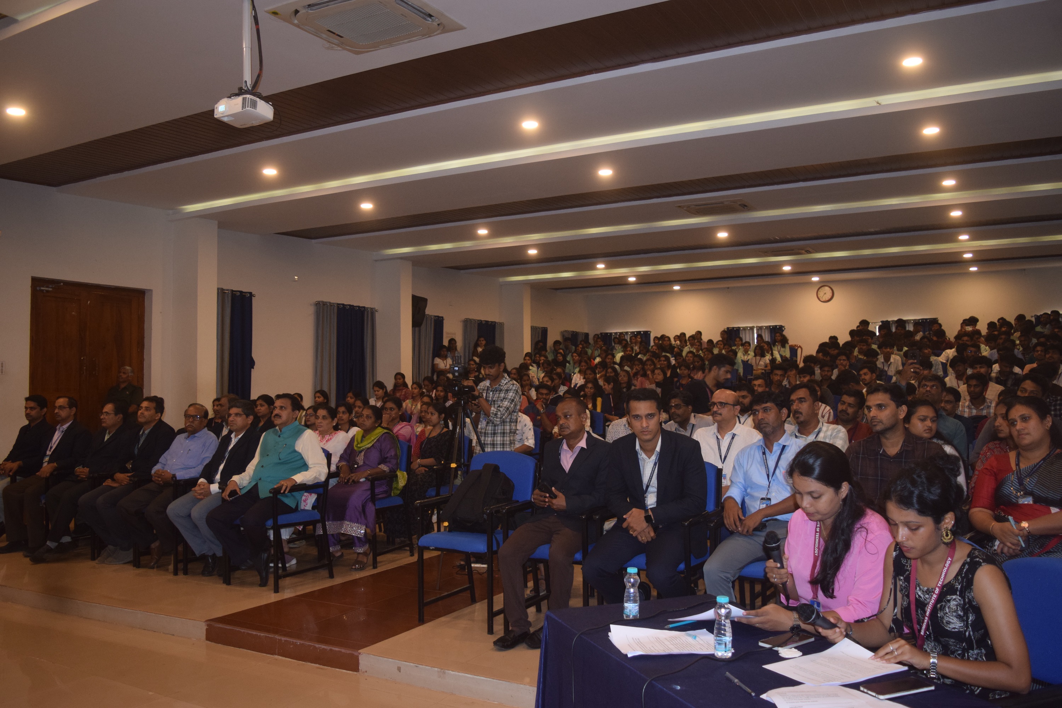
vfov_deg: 43.6
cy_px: 354
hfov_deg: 61.9
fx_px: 885
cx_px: 531
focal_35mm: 30
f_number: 3.5
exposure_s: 1/60
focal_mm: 20
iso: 800
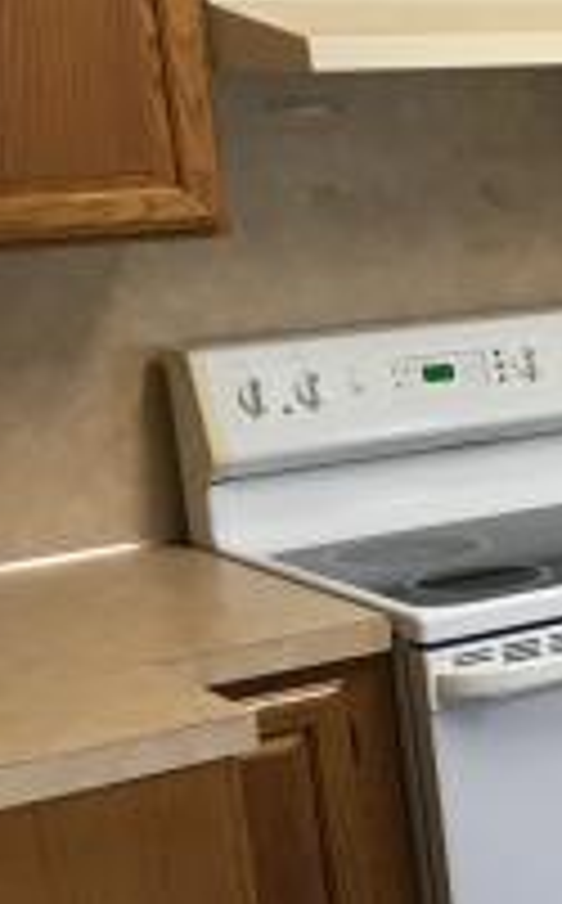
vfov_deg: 21.1
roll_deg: +2.4
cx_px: 1290
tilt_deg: -14.6
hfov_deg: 11.3
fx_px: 2410
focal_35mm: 98
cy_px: 639
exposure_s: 1/30
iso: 40
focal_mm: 4.15
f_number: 2.2
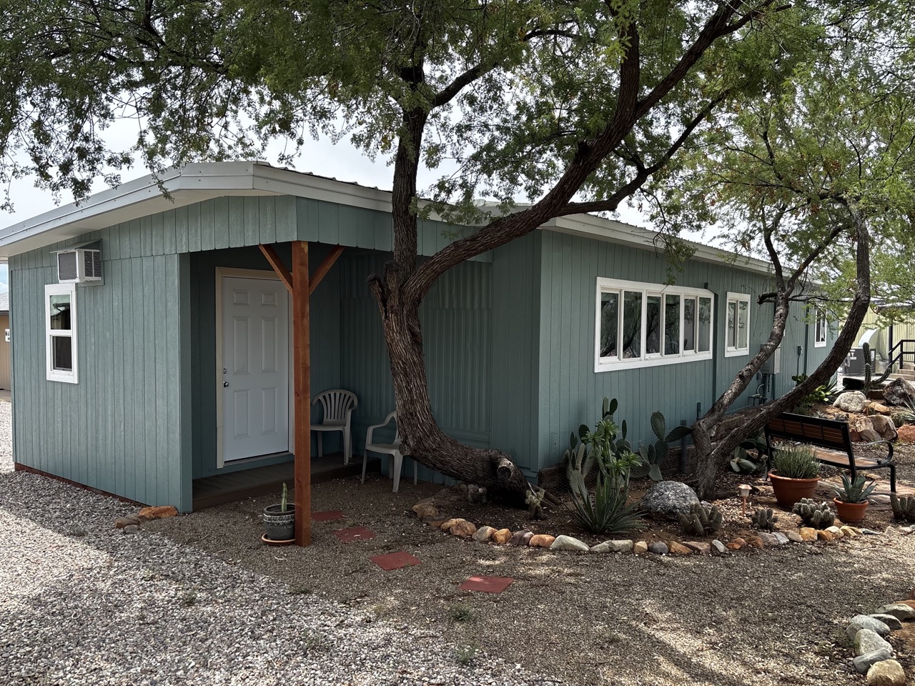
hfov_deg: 67.3
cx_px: 458
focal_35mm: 26
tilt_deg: -2.0
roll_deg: +0.1
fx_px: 687
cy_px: 343
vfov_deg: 53.1
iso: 50
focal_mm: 5.96
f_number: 1.6
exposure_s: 1/1178
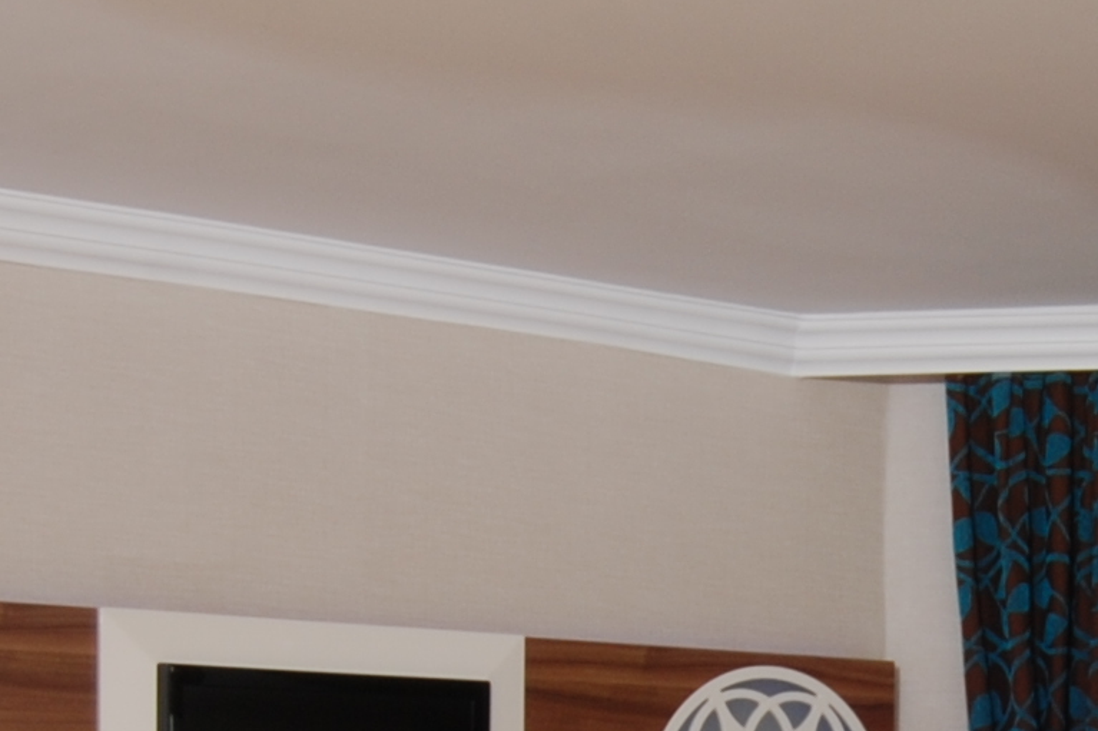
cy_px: 911
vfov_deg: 14.5
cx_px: 985
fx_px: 2775
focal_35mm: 91
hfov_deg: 21.9
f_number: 14
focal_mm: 12
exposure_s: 1/125
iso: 100
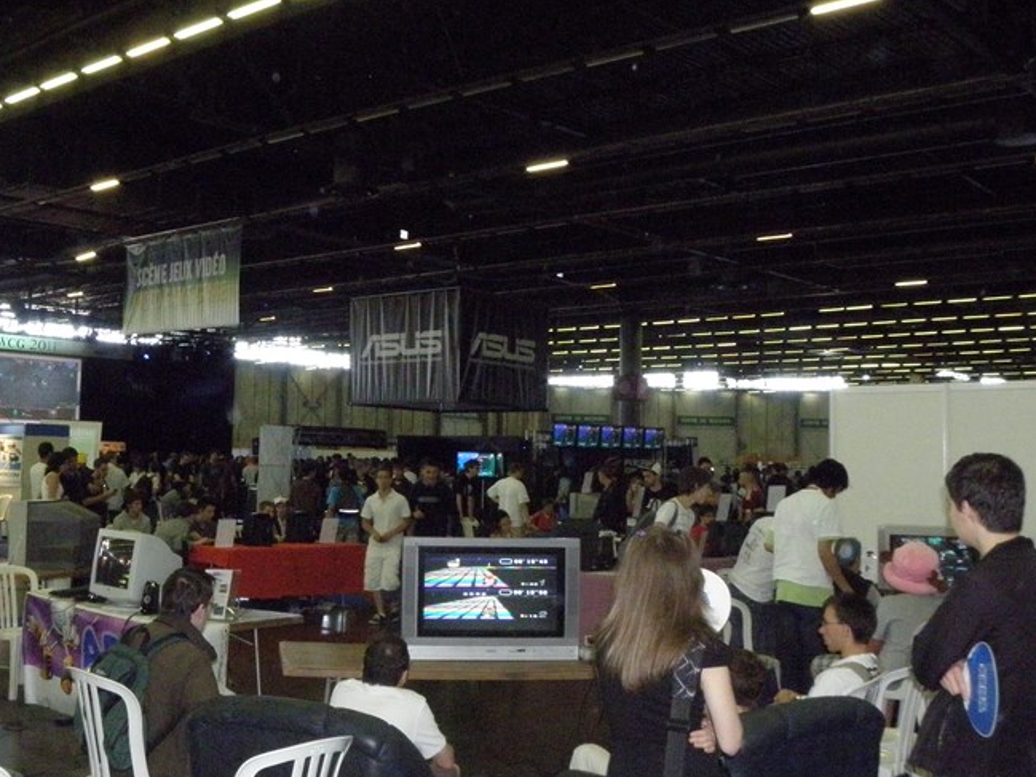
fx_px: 1227
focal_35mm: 41
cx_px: 354
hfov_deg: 45.2
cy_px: 348
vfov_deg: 35.1
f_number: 5.6
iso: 640
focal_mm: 4.6
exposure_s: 1/30
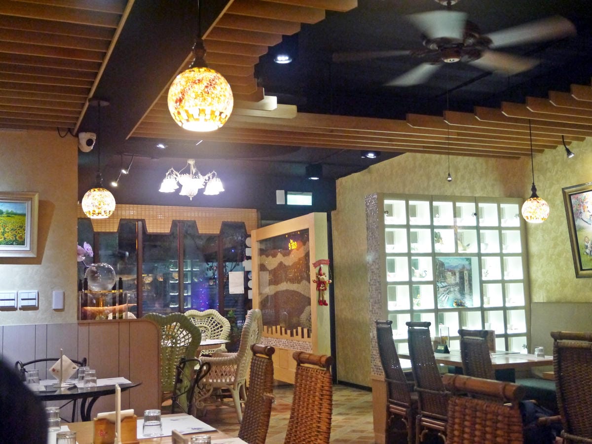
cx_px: 296
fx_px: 752
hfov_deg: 42.9
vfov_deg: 32.9
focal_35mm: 44
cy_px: 222
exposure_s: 1/60
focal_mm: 22
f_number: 4.6
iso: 1600
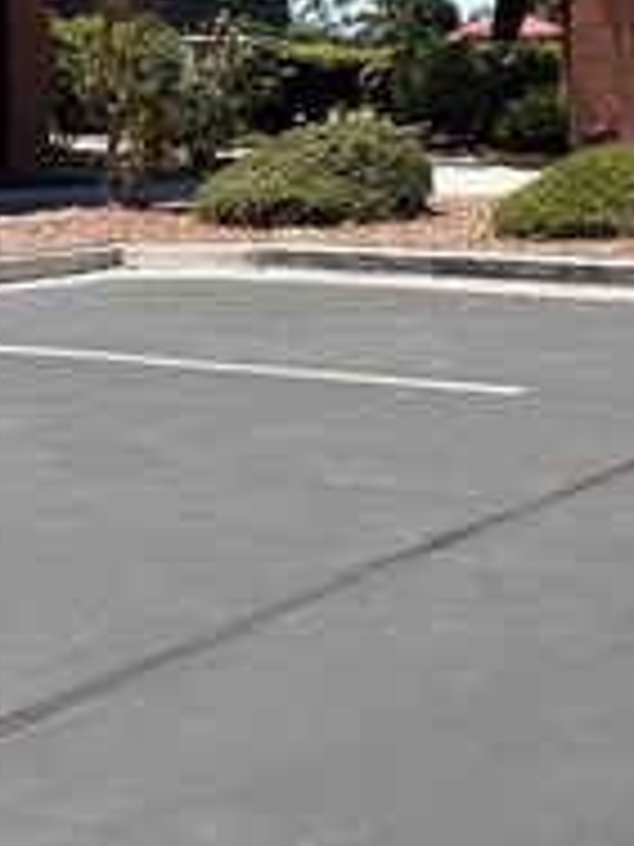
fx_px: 1685
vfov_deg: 27.1
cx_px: 1088
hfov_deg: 17.8
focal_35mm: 69
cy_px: 74
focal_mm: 5.96
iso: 50
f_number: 1.6
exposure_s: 1/2639
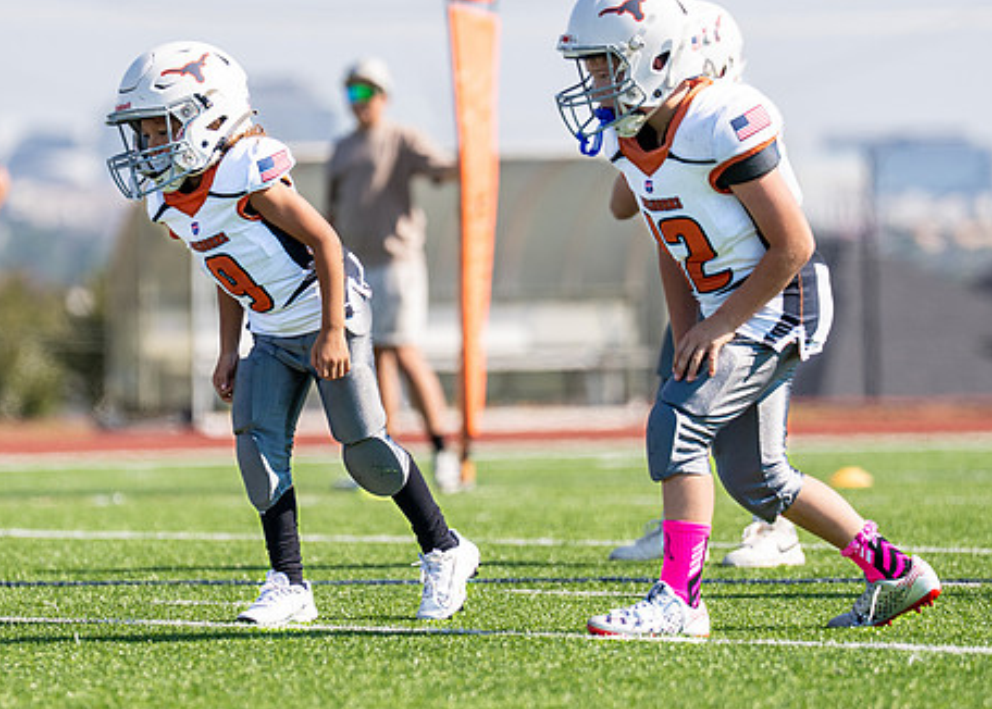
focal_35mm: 383
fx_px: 10794
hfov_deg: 5.3
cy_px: 298
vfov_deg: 3.8
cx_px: 320
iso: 100
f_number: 2.8
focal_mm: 200
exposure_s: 1/2000
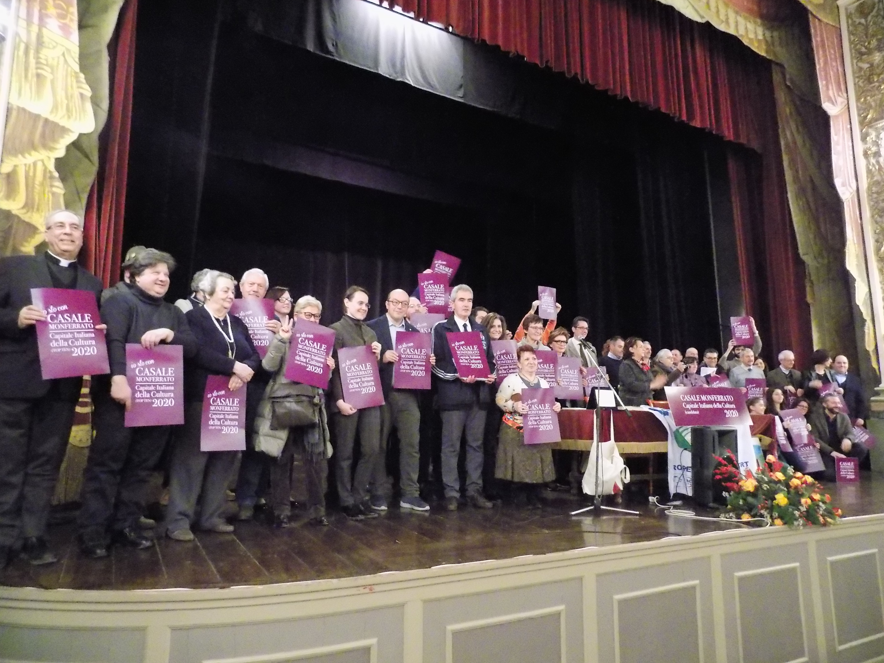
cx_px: 442
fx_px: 587
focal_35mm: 23
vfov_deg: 58.9
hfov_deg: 73.9
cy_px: 332
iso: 1600
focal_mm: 4
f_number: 3.1
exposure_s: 1/13
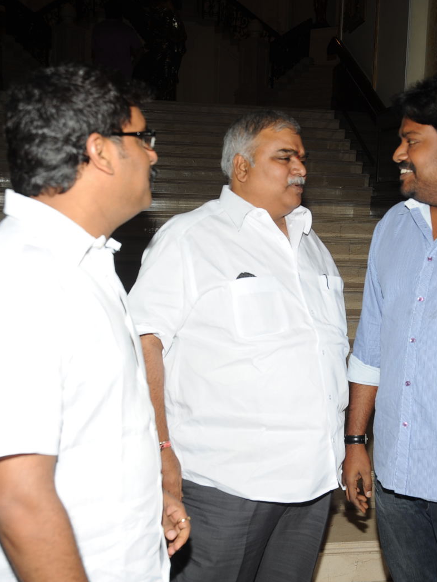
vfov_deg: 40.4
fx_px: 791
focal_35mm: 47
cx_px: 291
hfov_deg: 30.6
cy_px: 290
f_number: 7.1
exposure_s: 1/125
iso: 200
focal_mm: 32
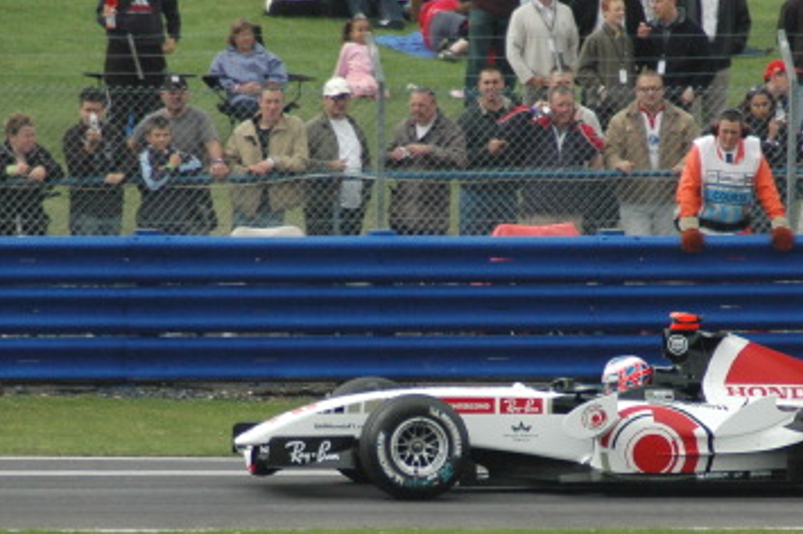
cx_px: 437
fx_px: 18073
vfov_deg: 1.7
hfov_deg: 2.5
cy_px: 386
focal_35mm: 811
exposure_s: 1/2000
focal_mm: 300
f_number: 5.6
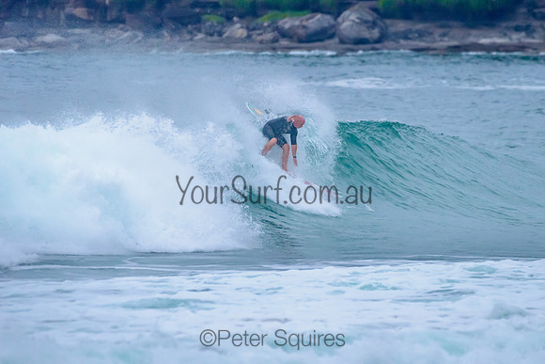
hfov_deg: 3.2
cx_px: 349
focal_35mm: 641
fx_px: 9706
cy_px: 131
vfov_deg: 2.1
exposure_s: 1/2000
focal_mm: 500
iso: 1800
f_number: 5.6
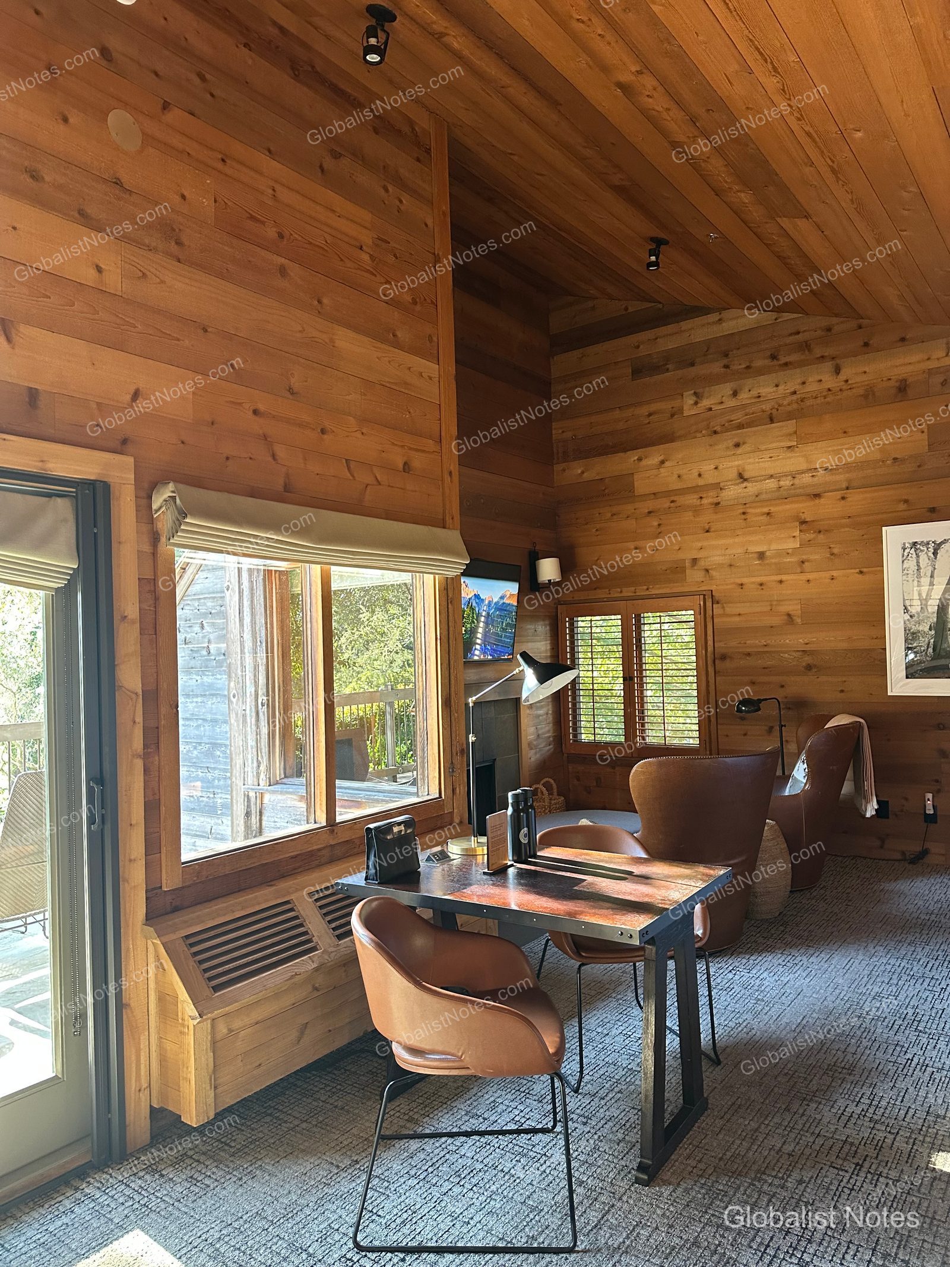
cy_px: 634
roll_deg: +0.3
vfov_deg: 71.6
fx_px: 878
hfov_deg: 56.8
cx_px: 475
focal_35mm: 24
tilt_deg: +1.7
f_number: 1.78
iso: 400
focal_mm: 6.86
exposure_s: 1/60
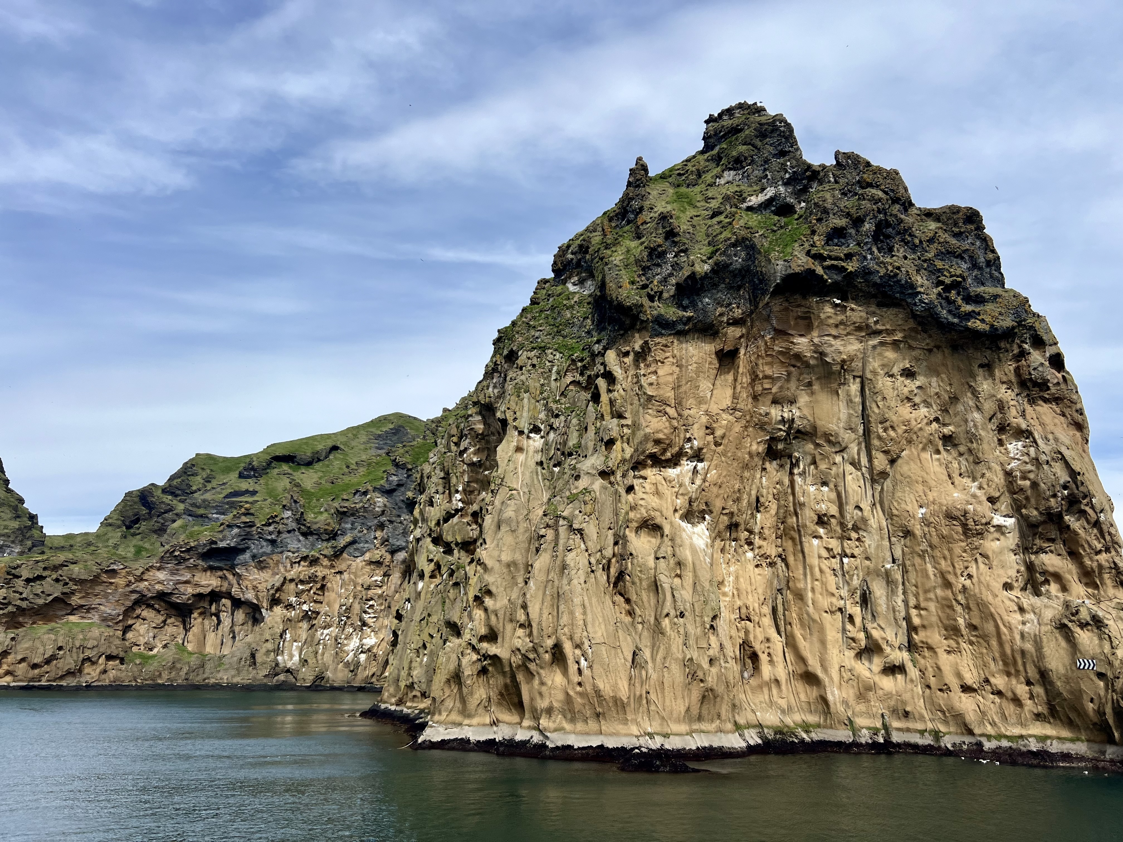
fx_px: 843
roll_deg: -1.5
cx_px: 562
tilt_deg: +15.3
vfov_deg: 53.1
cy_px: 421
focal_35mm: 26
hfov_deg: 67.3
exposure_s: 1/4630
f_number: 1.5
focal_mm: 5.7
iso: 50
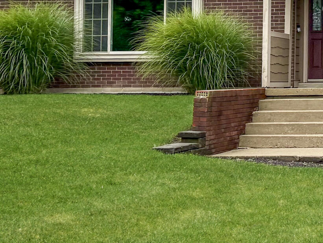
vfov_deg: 14.6
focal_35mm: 95
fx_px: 887
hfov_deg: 18.7
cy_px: -115
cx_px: 455
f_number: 1.6
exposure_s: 1/458
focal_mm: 5.96
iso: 50
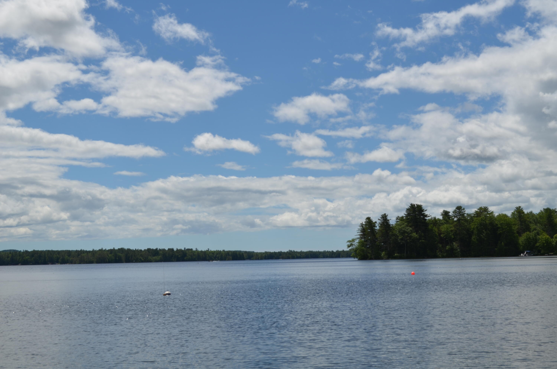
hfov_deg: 39.0
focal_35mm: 51
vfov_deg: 26.4
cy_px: 184
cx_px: 278
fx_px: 787
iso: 100
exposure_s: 1/400
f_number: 10
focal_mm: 34
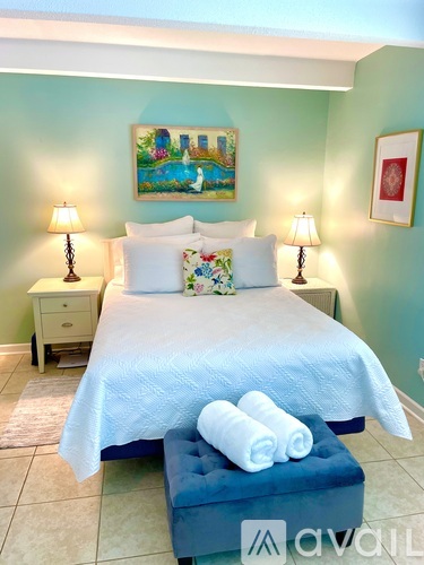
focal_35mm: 26
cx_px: 212
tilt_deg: -10.9
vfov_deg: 67.3
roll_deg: +0.3
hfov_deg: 53.1
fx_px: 425
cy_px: 282
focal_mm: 4.2
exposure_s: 1/120
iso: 125
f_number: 1.6
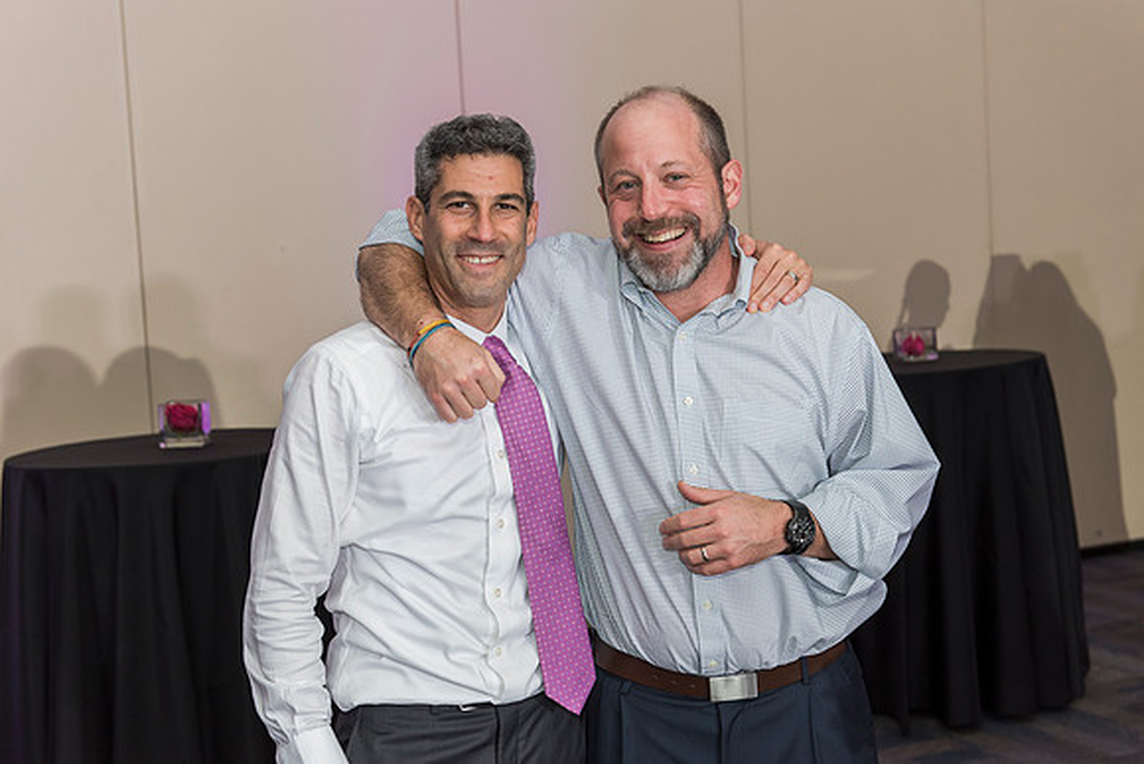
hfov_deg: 36.2
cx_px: 572
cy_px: 382
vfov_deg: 24.6
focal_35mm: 55
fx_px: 1748
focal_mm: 55
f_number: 4.5
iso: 800
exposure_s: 1/100
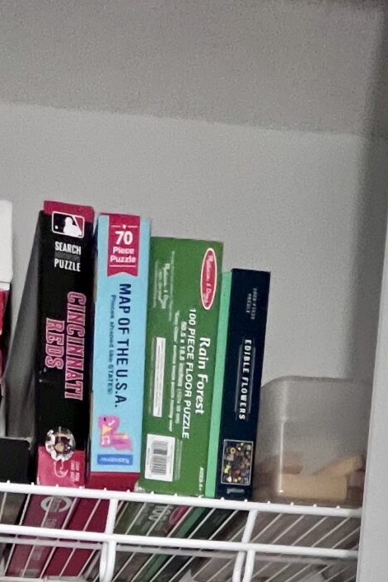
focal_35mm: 49
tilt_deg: -6.9
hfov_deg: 25.9
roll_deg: -0.9
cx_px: -12
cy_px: 1017
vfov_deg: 23.3
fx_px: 792
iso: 320
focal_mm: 1.57
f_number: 1.8
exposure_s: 1/60
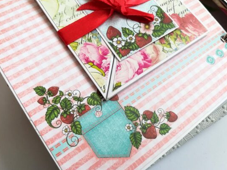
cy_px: 81
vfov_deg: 48.2
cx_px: 121
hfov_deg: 61.6
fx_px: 190
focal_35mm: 29
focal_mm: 3.83
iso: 64
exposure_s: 1/50
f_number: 2.2
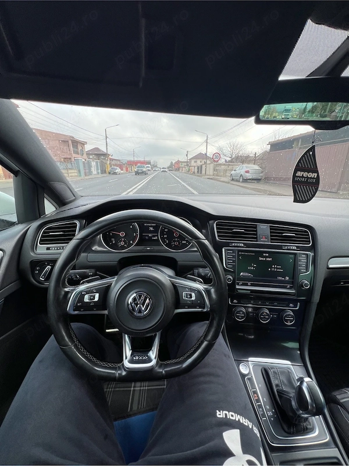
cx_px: 174
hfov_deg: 89.9
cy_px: 233
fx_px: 175
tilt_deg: -23.0
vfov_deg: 106.2
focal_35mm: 13
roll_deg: -0.8
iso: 32
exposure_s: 1/235
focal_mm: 1.57
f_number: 1.8
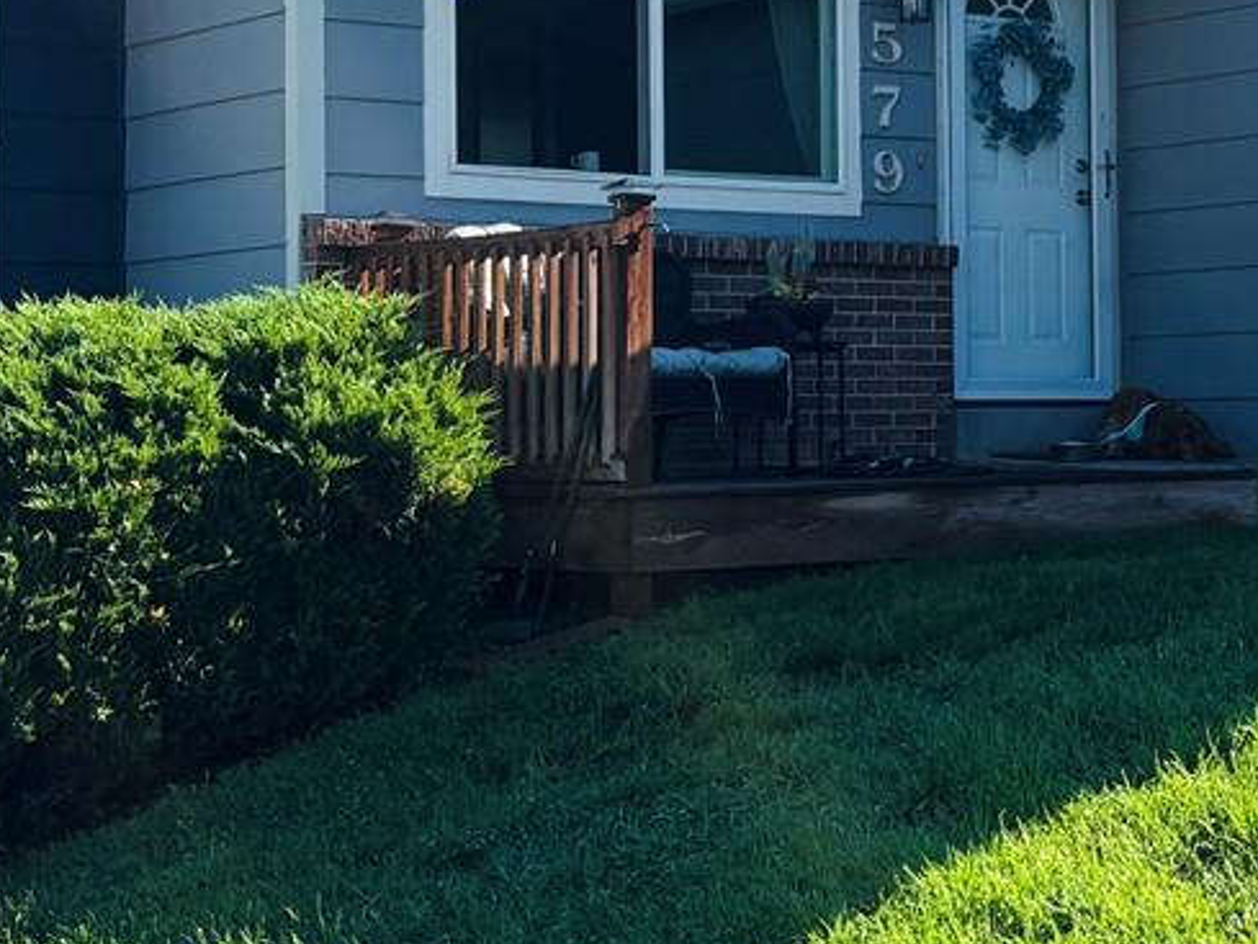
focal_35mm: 85
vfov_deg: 17.3
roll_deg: +1.3
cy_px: 252
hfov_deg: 22.5
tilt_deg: +3.0
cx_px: 1122
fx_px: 3090
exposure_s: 1/1876
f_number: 1.6
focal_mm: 5.96
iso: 50
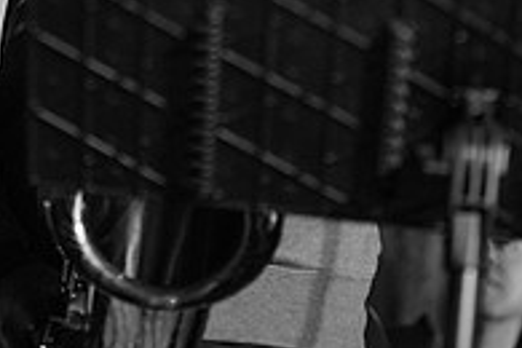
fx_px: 2334
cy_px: -190
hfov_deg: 12.8
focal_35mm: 161
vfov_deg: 8.3
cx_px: 224
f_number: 2.8
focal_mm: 70
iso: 6400
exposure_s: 1/100
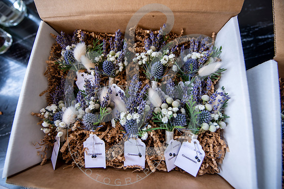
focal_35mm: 14
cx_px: 142
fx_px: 110
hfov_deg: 104.2
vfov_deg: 81.2
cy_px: 94
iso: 200
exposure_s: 1/125
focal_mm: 14
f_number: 2.8
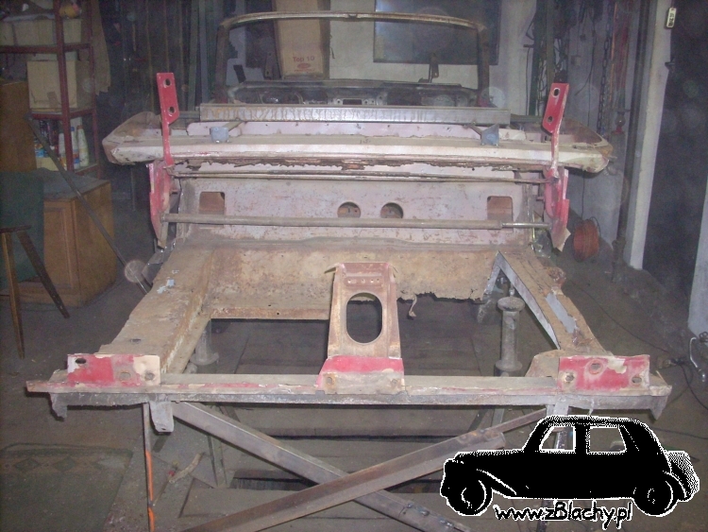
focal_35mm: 37
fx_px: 757
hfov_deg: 50.1
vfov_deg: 38.7
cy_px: 266
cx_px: 354
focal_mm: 6.2
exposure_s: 1/60
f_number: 2.8
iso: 400
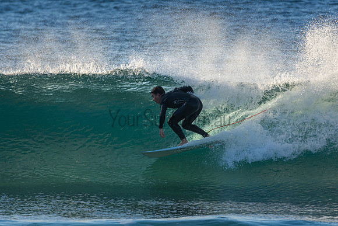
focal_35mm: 750
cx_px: 169
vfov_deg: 1.8
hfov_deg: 2.7
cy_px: 113
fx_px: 7043
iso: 280
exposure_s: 1/640
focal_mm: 500
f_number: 5.6
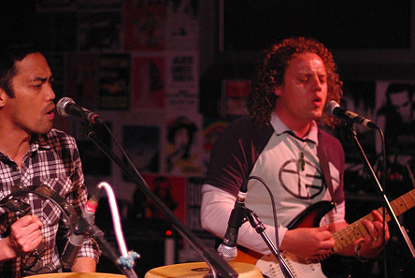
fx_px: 1131
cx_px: 176
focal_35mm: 98
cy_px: 154
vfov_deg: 14.0
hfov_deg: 20.8
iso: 1600
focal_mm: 50
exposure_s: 1/180
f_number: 1.4
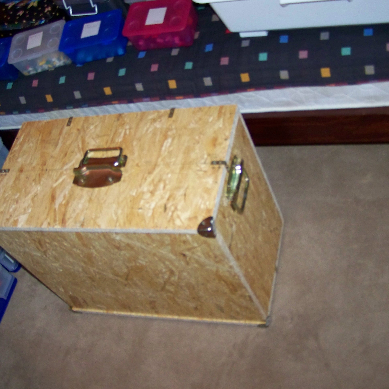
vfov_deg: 37.6
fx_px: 572
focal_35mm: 45
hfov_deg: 37.5
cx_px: 176
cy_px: 195
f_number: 2.8
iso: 200
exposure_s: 1/30
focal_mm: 6.3
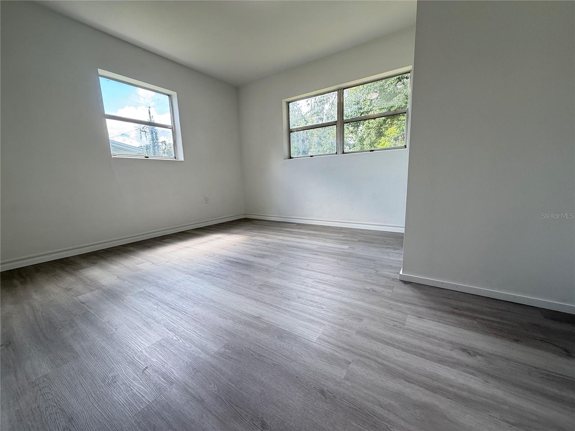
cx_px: 288
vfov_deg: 85.7
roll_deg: +2.1
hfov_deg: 102.1
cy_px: 216
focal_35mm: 14
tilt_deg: -9.7
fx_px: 233
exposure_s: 1/120
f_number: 2.2
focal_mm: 2.22
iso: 160
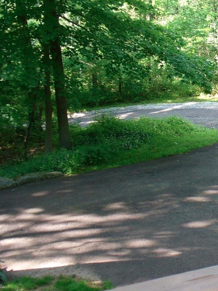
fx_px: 663
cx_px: 302
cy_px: 133
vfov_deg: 24.7
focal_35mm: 79
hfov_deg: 17.3
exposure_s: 1/60
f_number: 2.8
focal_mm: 6.1
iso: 80
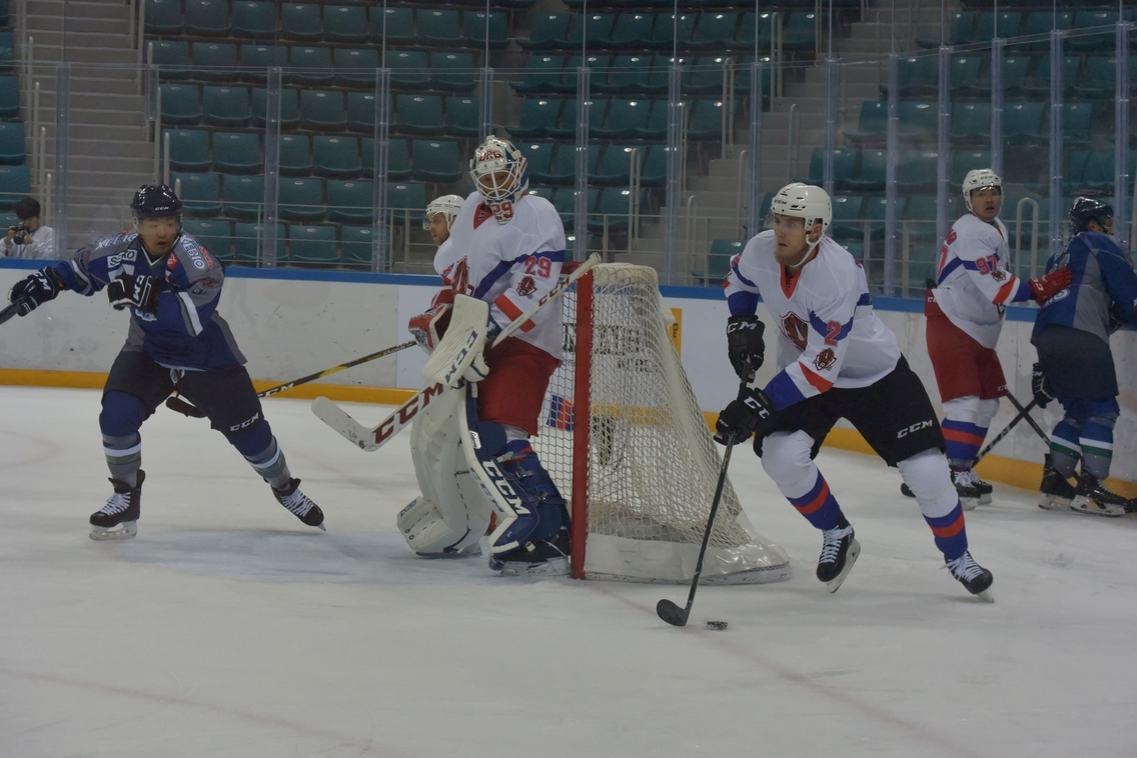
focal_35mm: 113
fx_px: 3570
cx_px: 590
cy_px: 360
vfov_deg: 12.1
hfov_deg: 18.1
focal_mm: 39.8
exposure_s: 1/500
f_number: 4.5
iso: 720
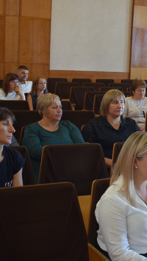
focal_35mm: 64
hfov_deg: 18.3
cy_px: 125
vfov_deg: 32.8
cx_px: 153
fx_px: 444
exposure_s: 1/60
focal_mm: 21
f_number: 3.8
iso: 1400
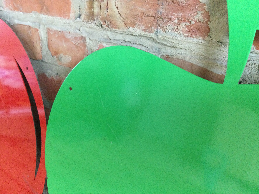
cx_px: 130
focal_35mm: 31
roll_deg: -2.5
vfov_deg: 45.4
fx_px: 232
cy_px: 97
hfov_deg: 58.4
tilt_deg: -25.9
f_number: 2.4
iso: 250
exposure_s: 1/20
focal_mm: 3.3
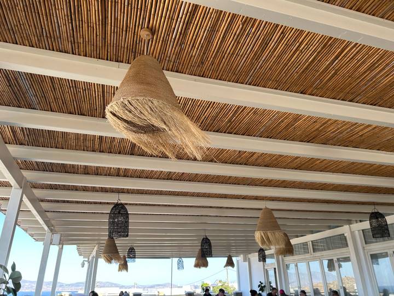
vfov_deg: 53.1
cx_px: 197
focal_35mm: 26
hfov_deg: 67.3
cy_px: 148
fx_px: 296
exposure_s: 1/407
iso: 50
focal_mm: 5.7
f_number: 1.5
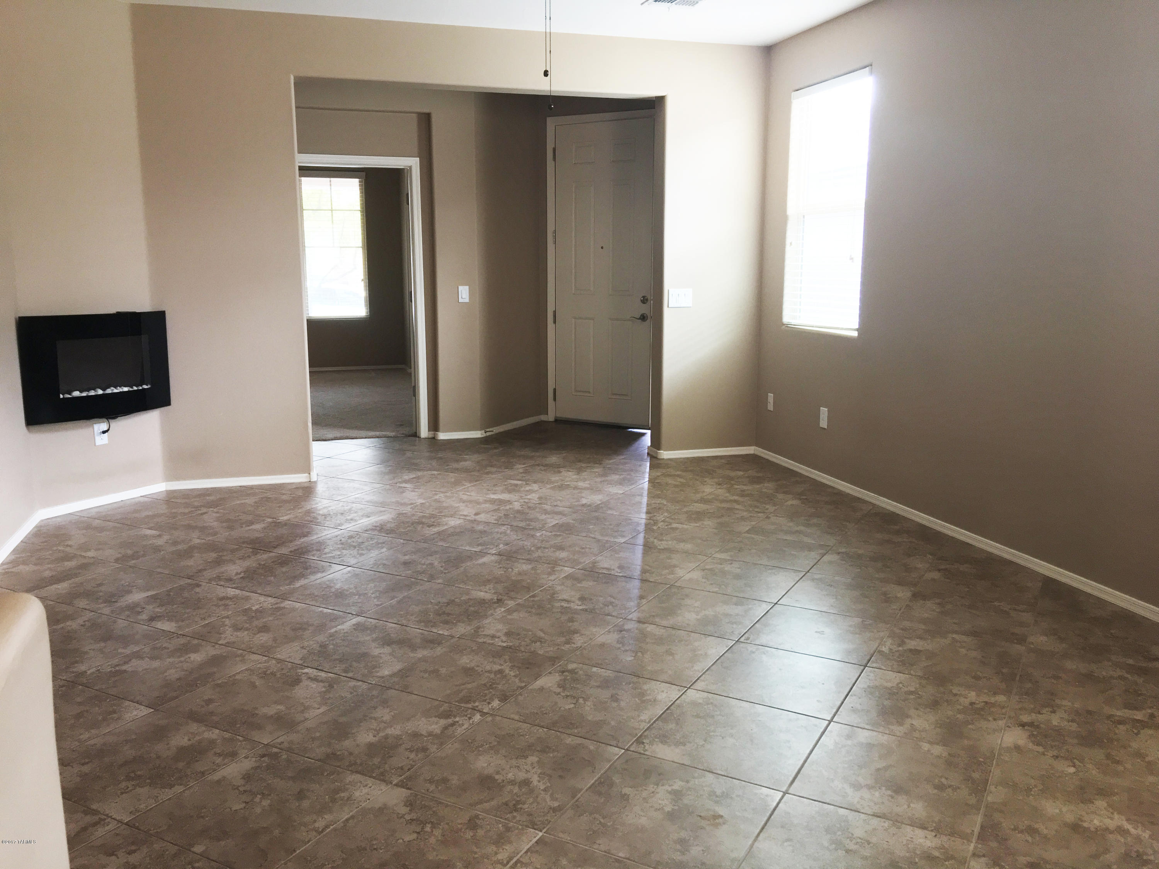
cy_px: 434
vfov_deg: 48.2
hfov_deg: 61.7
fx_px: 971
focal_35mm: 29
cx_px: 580
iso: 80
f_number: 2.2
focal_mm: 4.15
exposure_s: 1/30
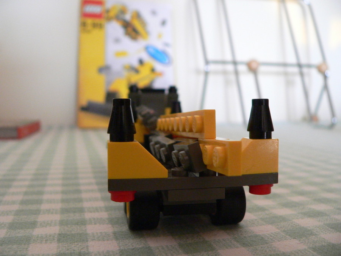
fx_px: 355
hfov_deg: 51.4
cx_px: 170
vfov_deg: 39.7
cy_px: 128
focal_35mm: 36
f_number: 2.8
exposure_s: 1/60
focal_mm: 6
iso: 400
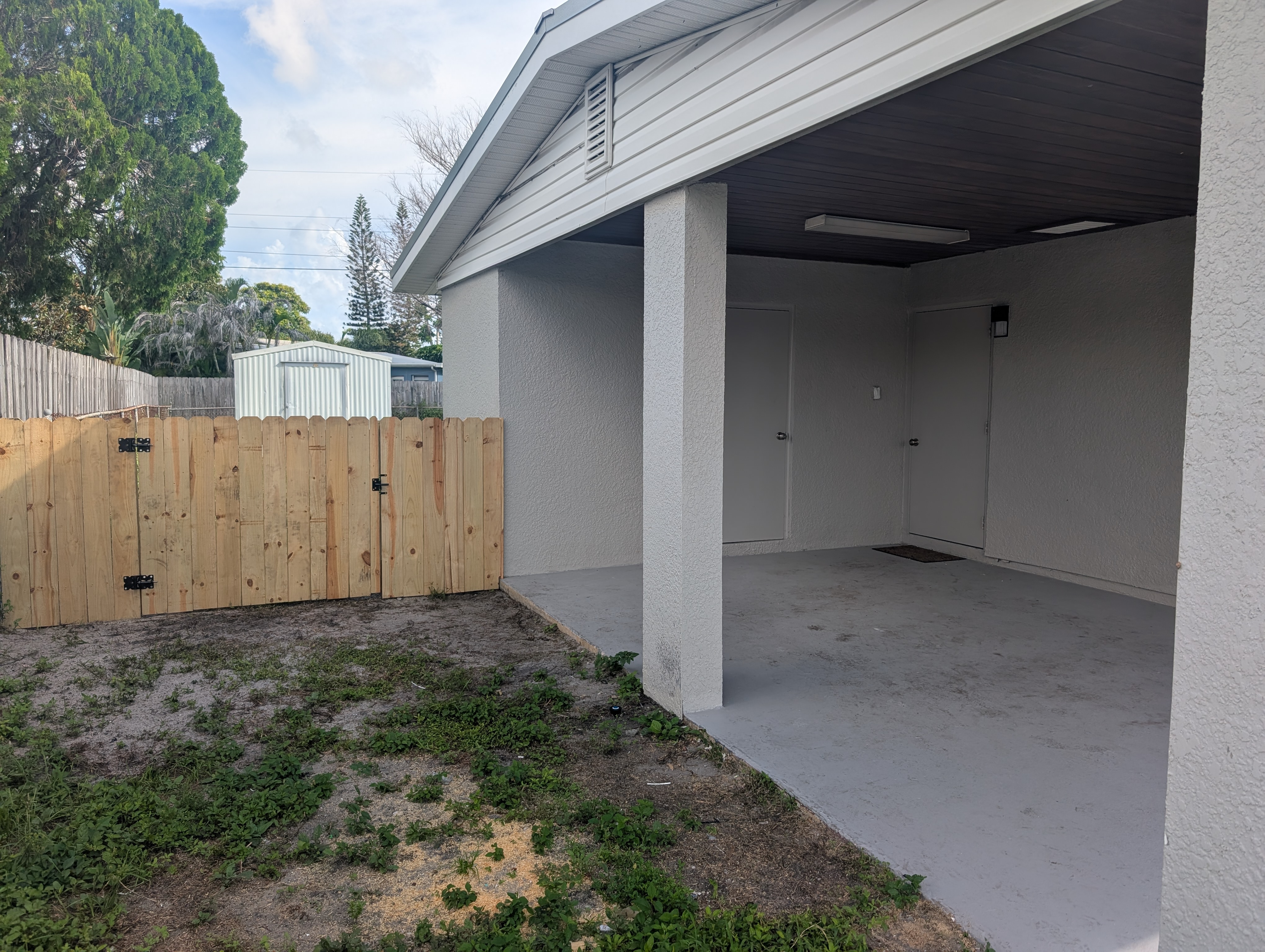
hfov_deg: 71.5
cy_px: 476
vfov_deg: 56.9
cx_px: 632
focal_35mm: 24
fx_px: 878
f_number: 1.68
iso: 22
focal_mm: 6.9
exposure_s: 1/687
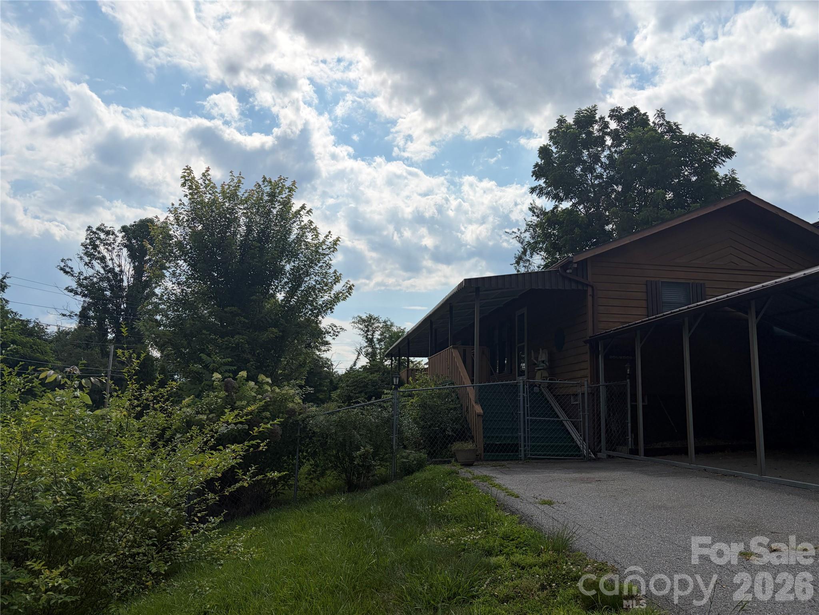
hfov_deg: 67.3
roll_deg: -1.8
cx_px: 410
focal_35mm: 26
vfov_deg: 53.1
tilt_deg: +10.4
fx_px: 615
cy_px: 308
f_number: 1.6
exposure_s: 1/10101
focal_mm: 5.96
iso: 50
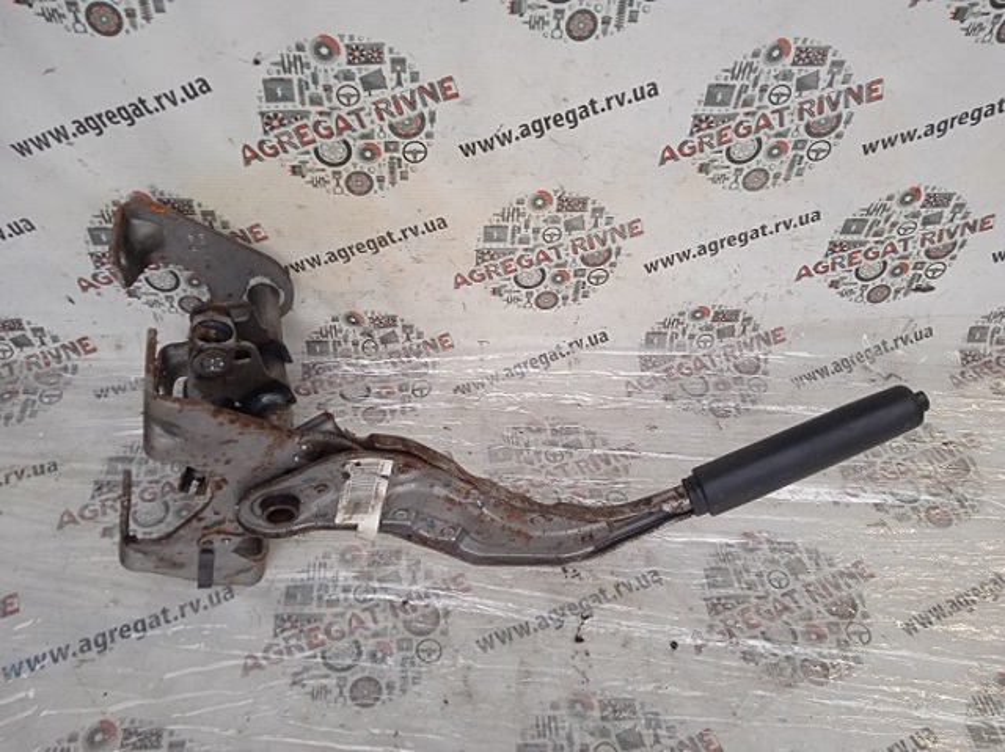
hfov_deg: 63.5
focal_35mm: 28
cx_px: 502
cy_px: 376
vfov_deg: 49.7
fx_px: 812
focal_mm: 3.43
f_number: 2.2
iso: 188
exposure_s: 1/33.3
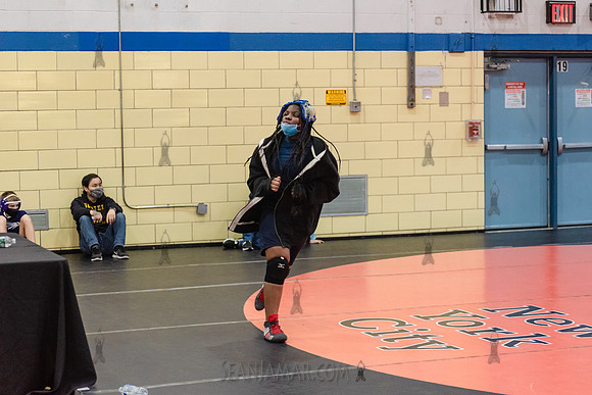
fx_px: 1316
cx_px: 296
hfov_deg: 25.4
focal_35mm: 80
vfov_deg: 17.1
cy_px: 198
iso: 4000
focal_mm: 80
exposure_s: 1/400
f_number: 3.5
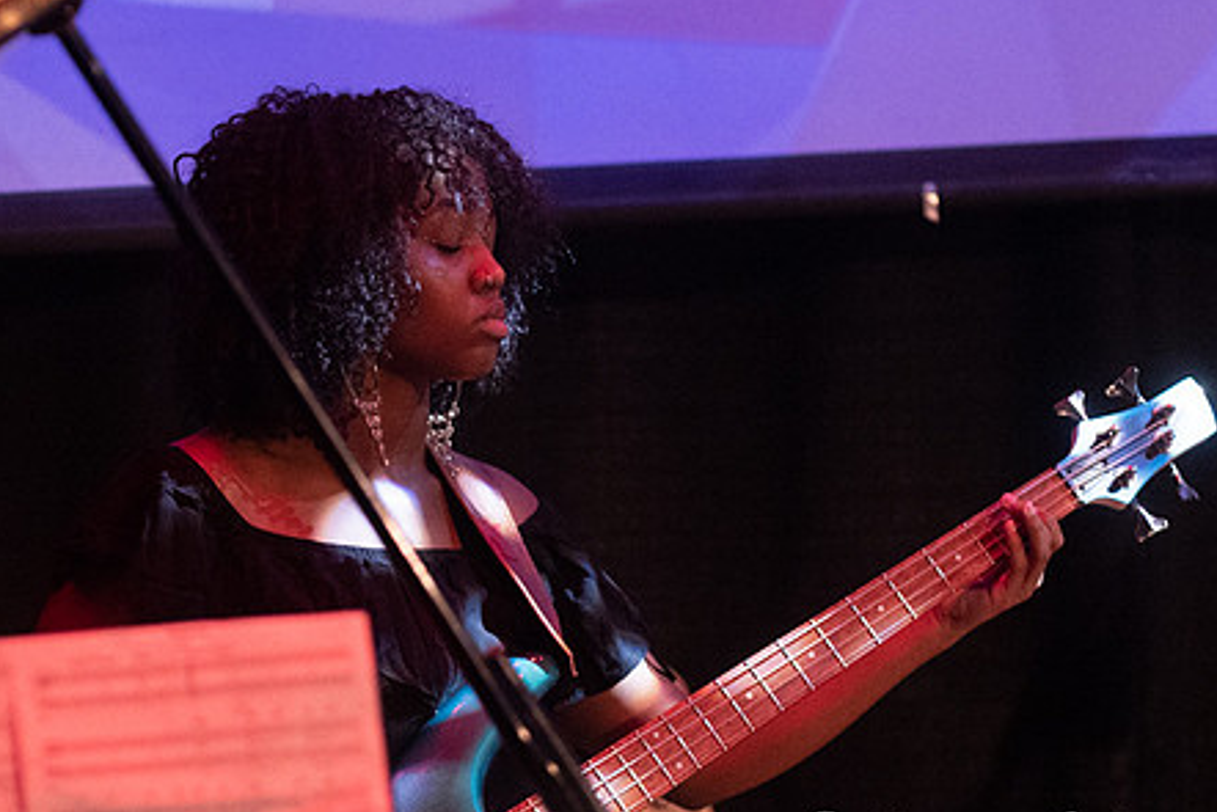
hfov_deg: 8.7
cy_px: 365
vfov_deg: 5.8
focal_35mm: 236
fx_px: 7980
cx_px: 476
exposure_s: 1/200
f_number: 2.8
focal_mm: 120
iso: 6400
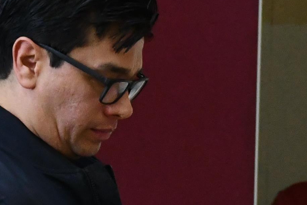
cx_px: 212
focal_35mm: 287
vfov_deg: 4.8
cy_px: 258
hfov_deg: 7.2
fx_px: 2447
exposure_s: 1/60
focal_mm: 42
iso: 4000
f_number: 7.1
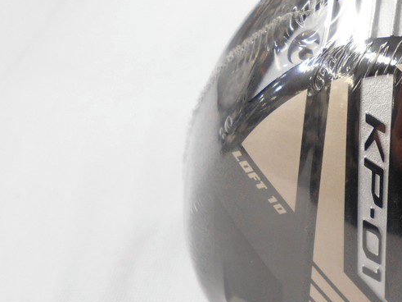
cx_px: 409
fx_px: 615
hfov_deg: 33.0
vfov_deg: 27.5
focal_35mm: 53
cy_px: 181
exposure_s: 1/30
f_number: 3.2
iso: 125
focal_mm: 4.6
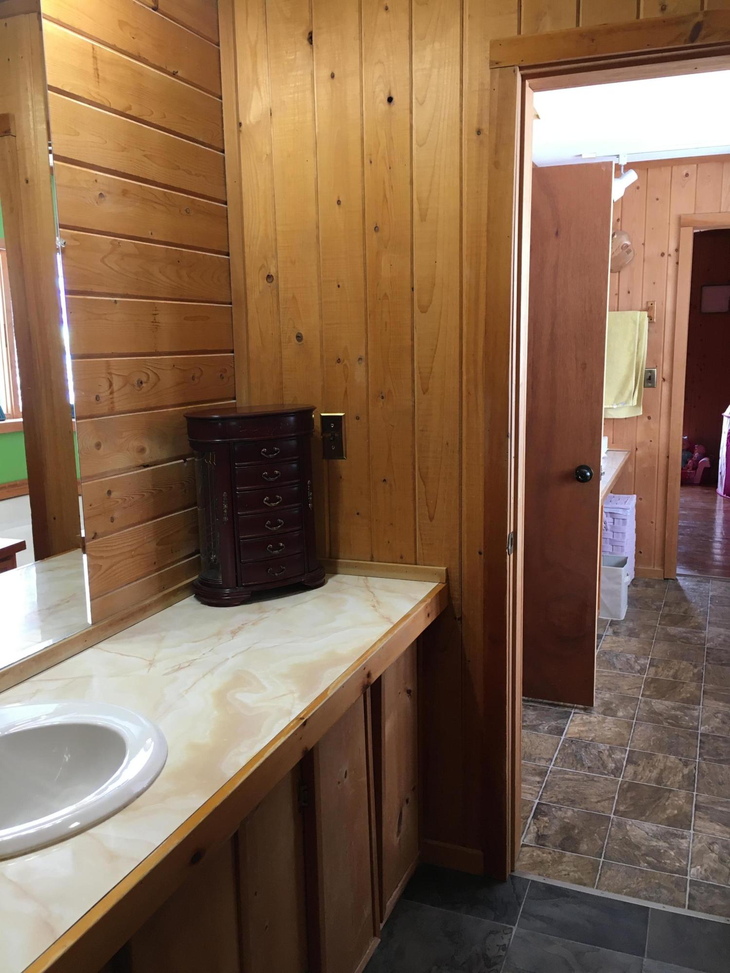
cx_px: 365
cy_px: 486
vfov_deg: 61.7
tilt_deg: -9.4
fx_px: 815
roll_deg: +0.6
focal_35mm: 29
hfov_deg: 48.2
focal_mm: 4.15
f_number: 2.2
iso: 64
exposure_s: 1/30
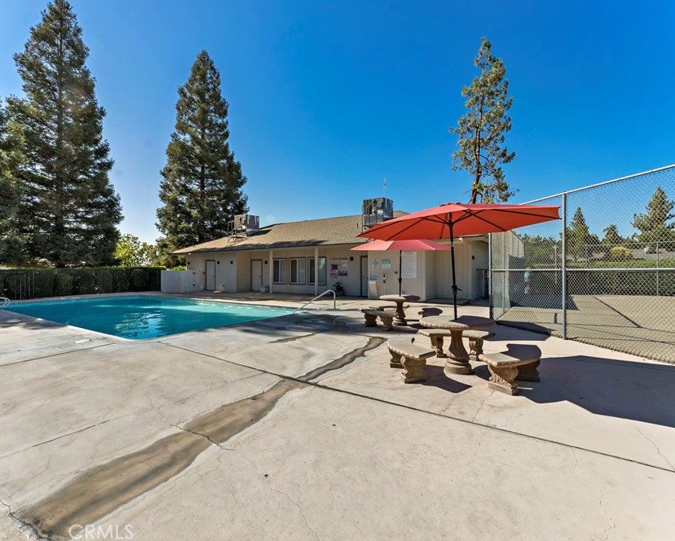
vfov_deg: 80.4
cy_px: 269
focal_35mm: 16
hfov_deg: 93.1
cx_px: 324
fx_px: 320
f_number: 10
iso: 80
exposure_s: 1/200
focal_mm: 14
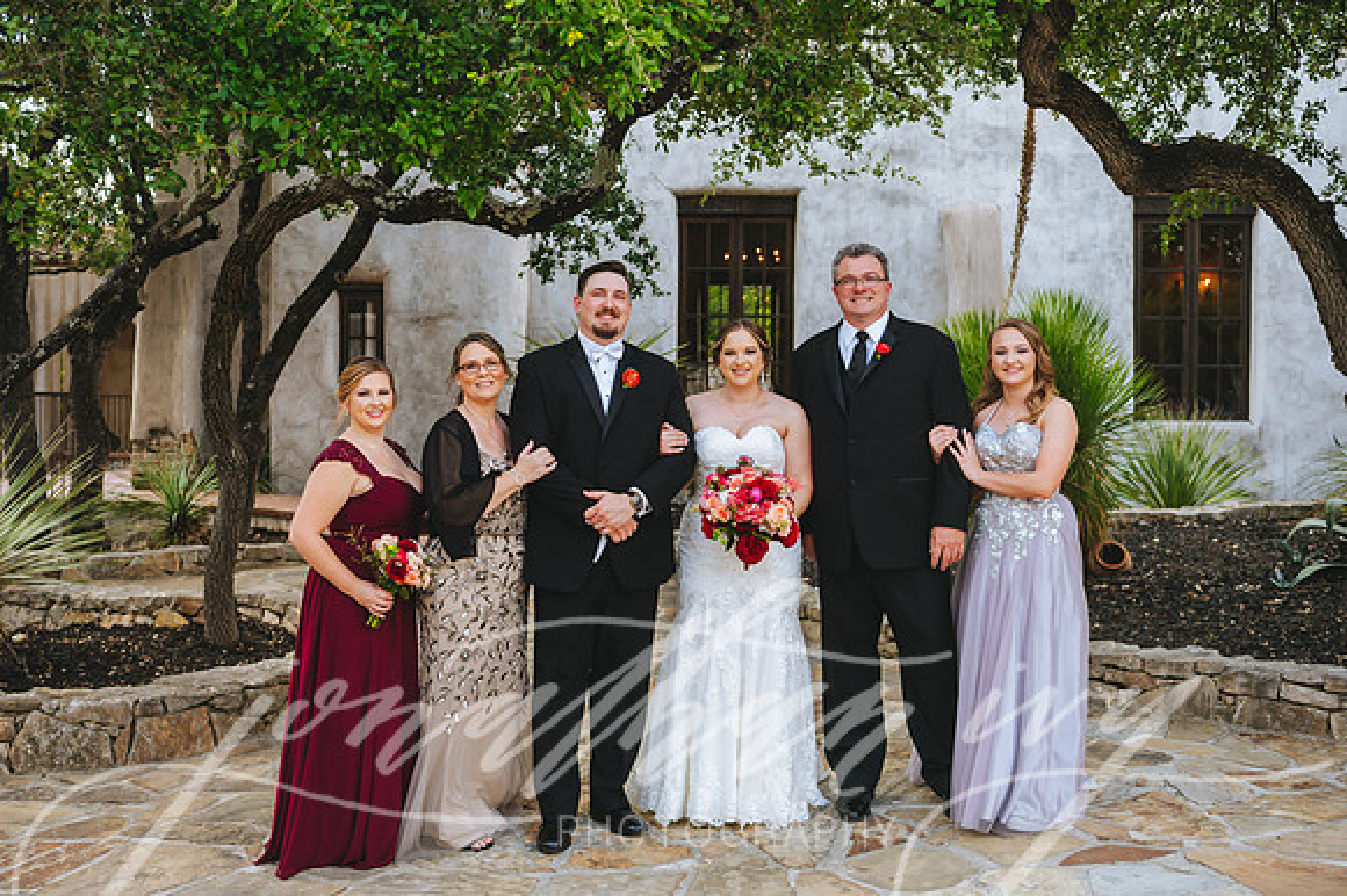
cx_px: 674
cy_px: 448
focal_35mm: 44
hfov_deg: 44.5
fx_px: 1645
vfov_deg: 30.5
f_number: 3.5
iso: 200
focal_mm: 44
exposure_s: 1/160
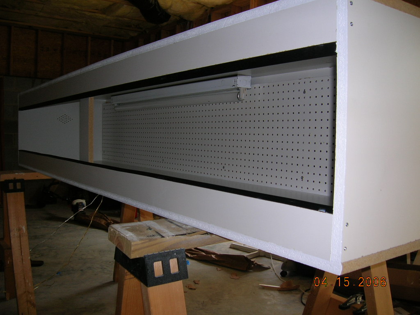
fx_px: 413
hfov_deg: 54.0
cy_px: 158
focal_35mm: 34
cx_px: 210
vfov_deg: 41.8
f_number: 2.9
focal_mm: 5.7
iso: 50
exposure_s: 1/60.1
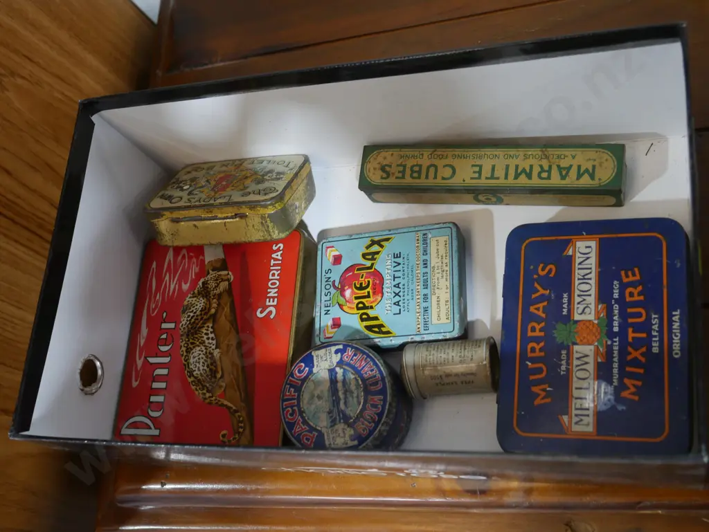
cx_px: 354
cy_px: 266
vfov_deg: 34.4
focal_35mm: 42
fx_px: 861
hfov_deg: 44.8
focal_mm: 21
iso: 800
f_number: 4.6
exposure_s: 1/60
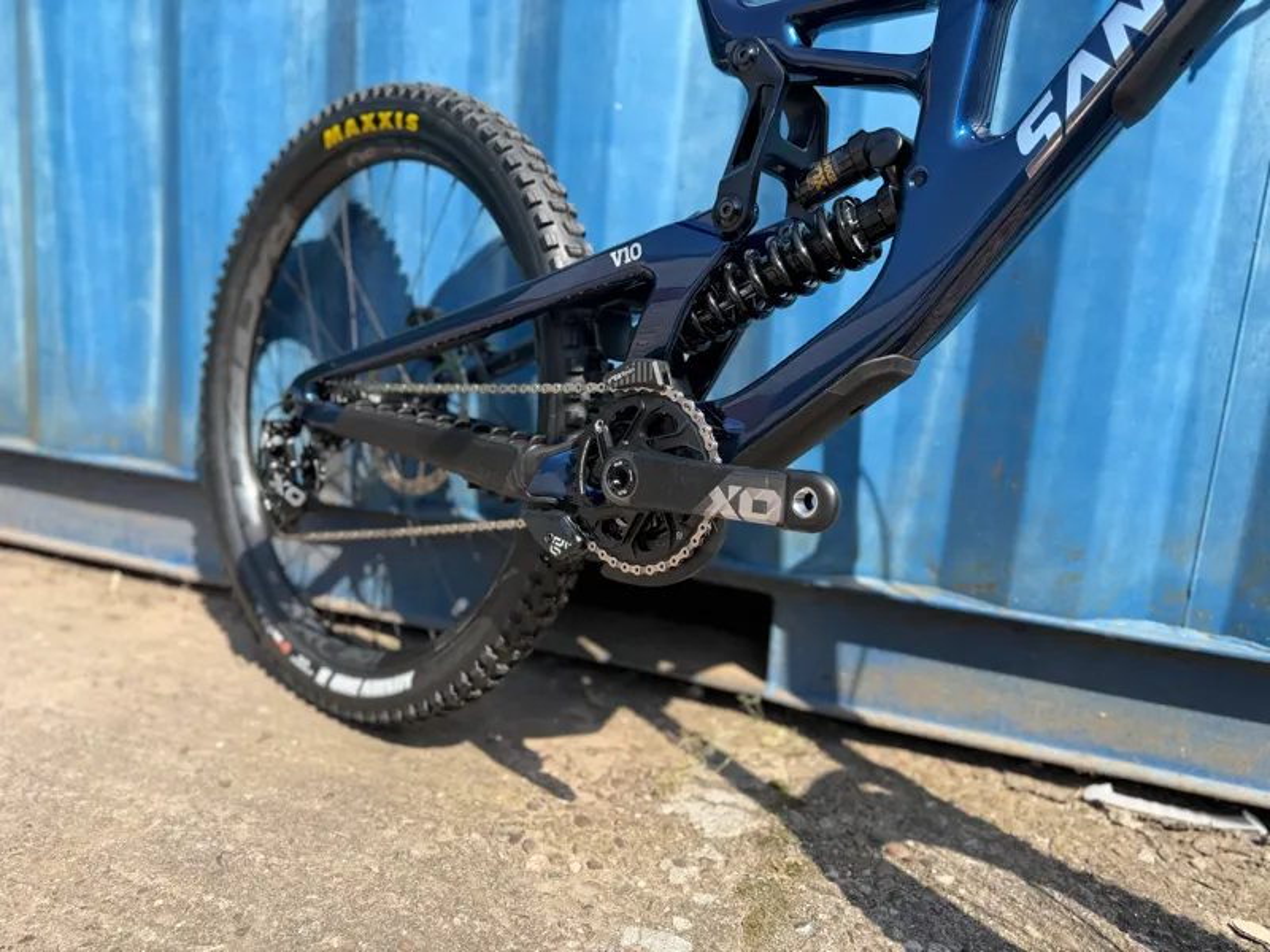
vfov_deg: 56.8
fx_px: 881
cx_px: 635
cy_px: 476
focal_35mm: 24
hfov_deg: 71.6
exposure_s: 1/920
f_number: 1.78
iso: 80
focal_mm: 6.76
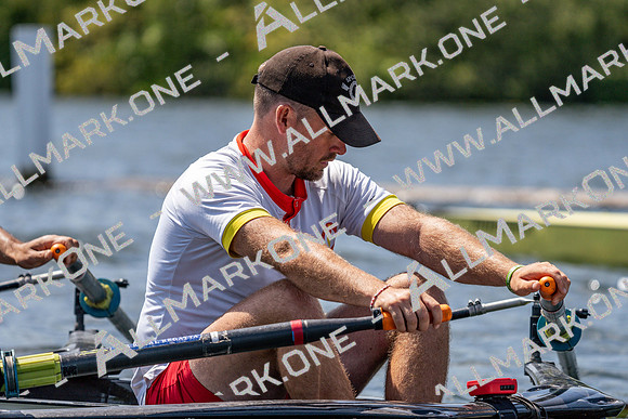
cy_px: 210
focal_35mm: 298
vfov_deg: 4.6
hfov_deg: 6.9
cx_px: 314
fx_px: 5199
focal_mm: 298
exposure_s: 1/2000
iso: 250
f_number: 5.6
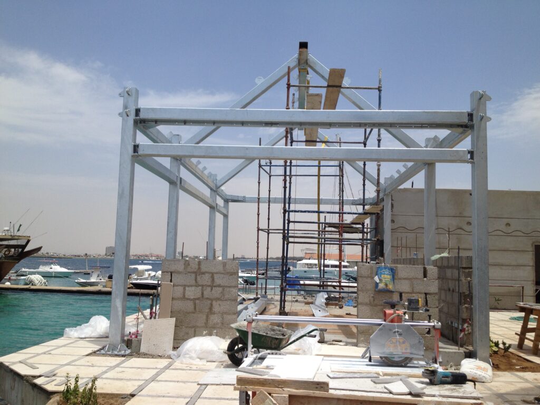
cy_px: 202
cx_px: 270
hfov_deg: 52.6
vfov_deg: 40.7
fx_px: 546
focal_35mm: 35
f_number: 2.4
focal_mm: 4.28
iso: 50
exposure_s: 1/3067
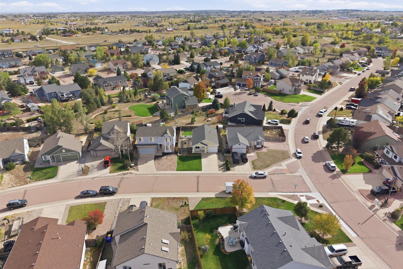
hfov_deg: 71.5
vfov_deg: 51.3
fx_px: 280
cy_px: 141
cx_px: 202
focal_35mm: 25
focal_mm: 8.7
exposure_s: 1/3000
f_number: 1.8
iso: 140
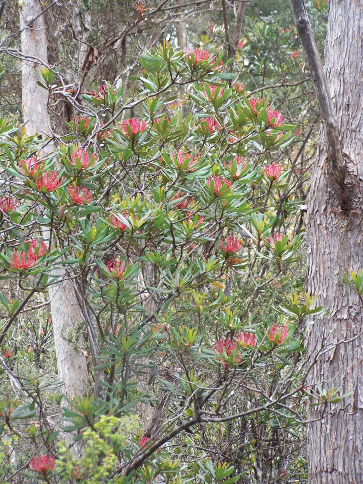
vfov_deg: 15.4
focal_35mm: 128
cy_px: 242
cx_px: 182
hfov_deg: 11.6
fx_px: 1788
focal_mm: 21.2
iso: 160
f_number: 3.2
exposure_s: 1/200
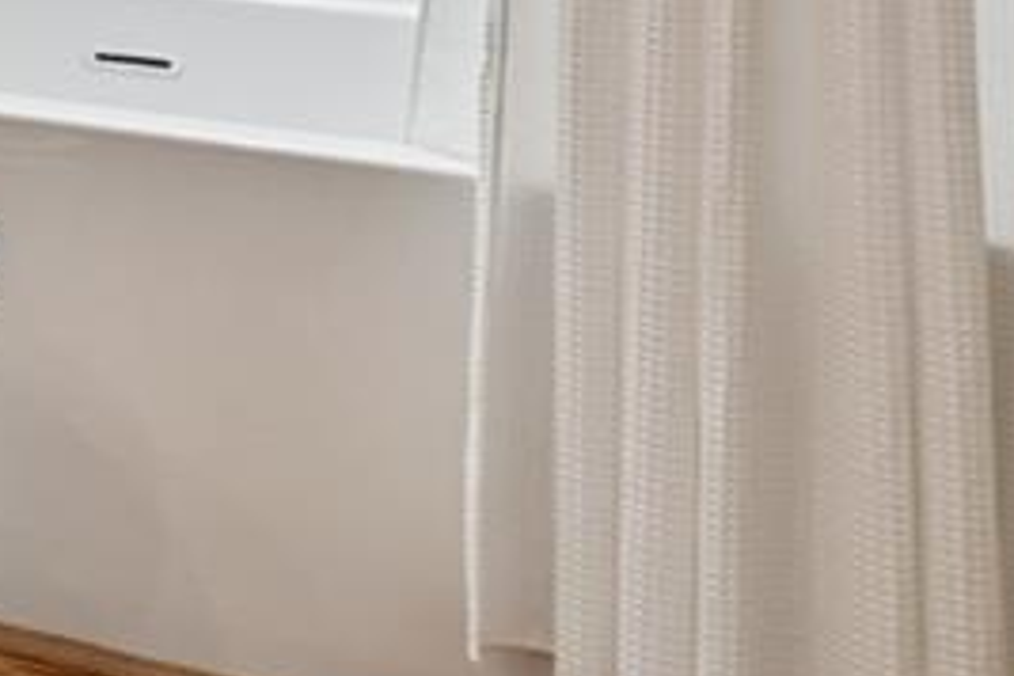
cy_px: -535
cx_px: -1363
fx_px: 2366
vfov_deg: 14.4
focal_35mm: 84
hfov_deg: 15.2
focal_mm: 14
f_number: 10
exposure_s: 1/5
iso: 400
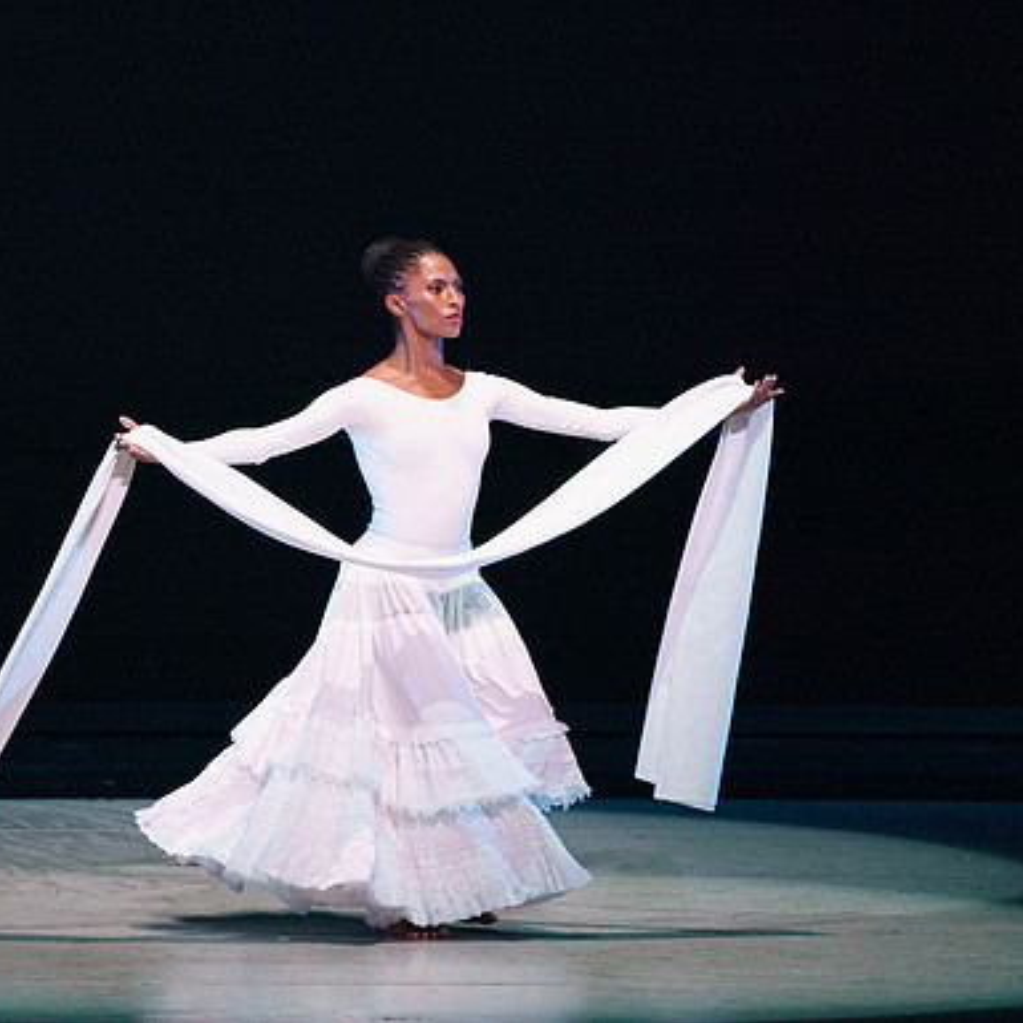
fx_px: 16885
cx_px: 401
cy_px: 512
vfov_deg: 3.5
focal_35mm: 505
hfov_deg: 3.5
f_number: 6.3
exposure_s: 1/400
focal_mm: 394
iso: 5000
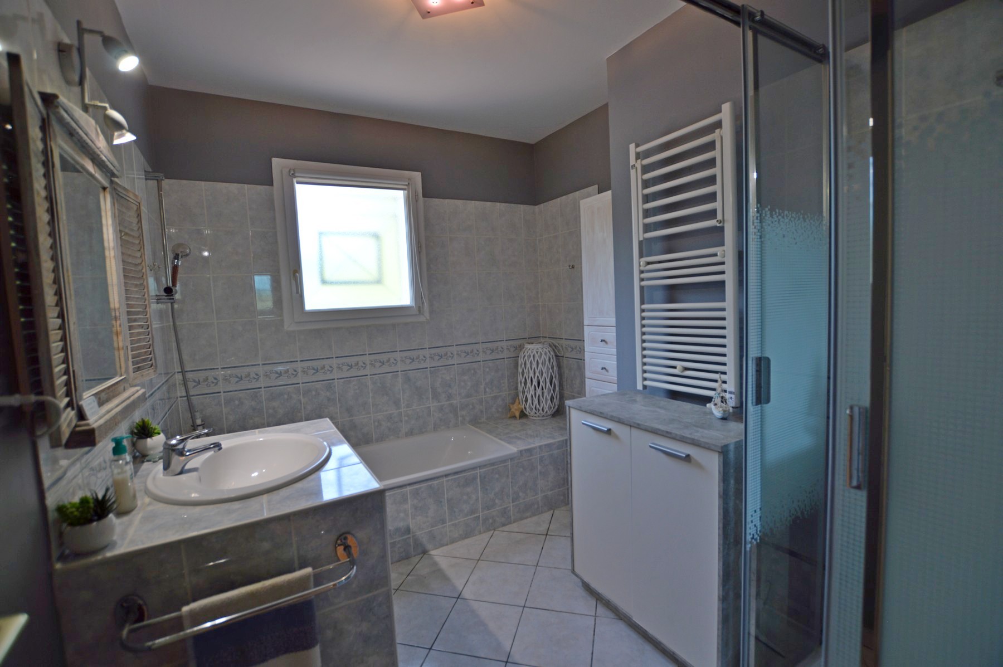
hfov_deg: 100.4
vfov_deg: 77.2
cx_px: 502
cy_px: 334
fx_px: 418
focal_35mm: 15
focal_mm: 10
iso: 100
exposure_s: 1/50
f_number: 3.5
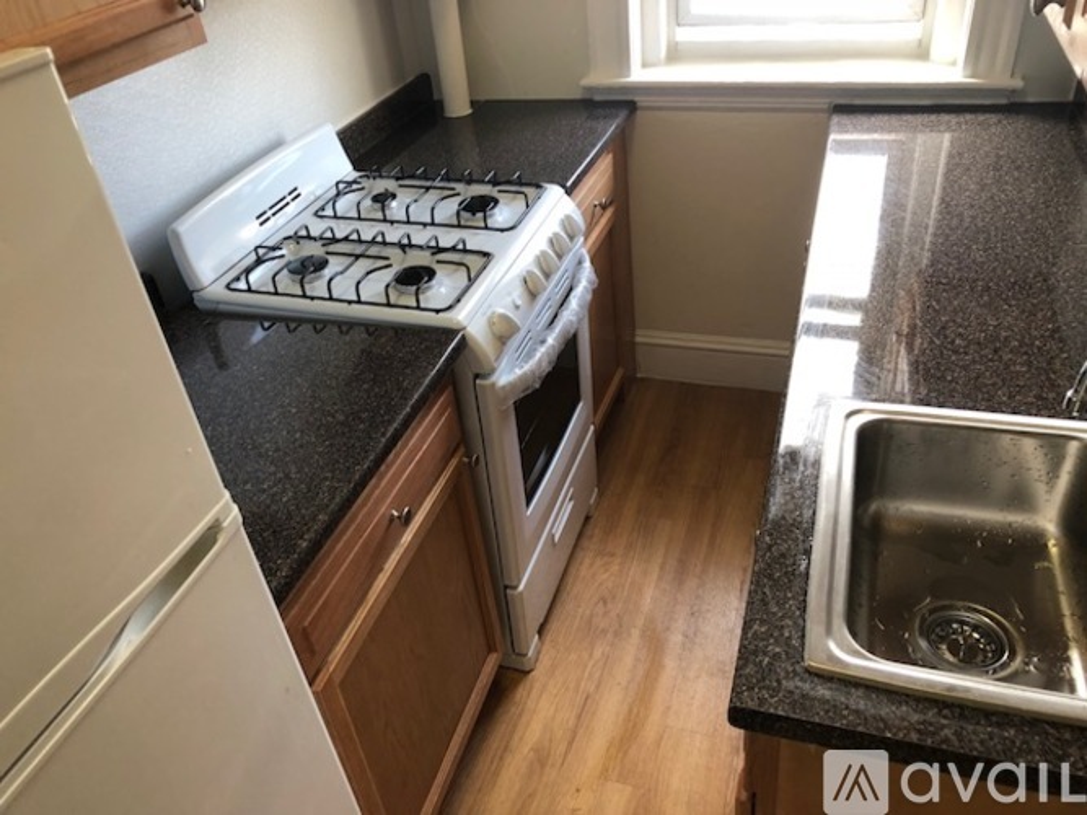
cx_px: 544
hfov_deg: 63.5
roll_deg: +7.9
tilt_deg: -33.7
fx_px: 879
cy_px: 408
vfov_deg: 49.7
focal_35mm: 28
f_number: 1.8
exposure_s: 1/24
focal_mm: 3.99
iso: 40
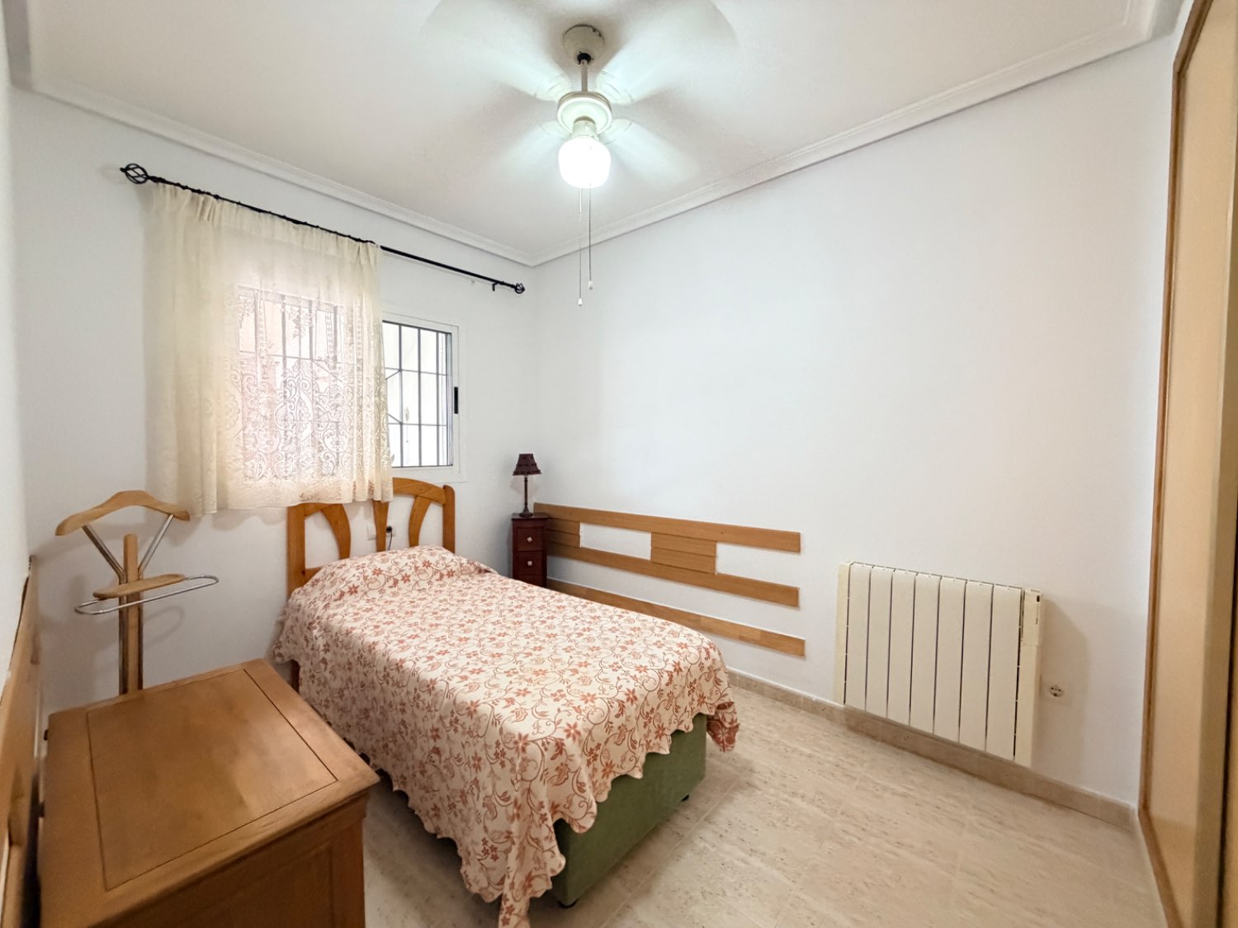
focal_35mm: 14
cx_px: 619
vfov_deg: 85.7
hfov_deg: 102.1
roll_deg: +0.8
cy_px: 464
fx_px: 501
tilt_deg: -1.6
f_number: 2.2
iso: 640
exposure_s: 1/50
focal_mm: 2.22
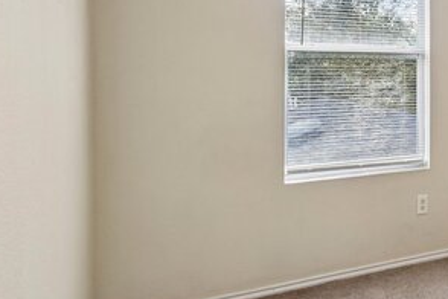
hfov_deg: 44.5
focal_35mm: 37
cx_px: 443
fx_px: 460
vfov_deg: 35.2
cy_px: 76
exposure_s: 1/15
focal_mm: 17
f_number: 8
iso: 800
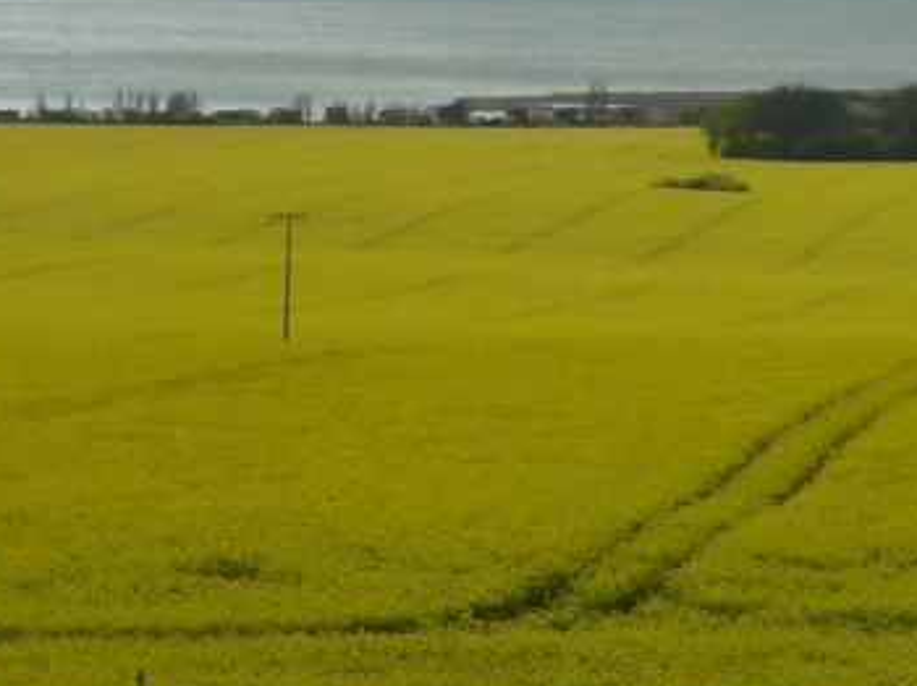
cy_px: -123
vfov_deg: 7.3
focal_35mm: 203
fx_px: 5374
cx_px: 1461
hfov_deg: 9.4
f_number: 5.6
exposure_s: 1/800
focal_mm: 8.5
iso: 125
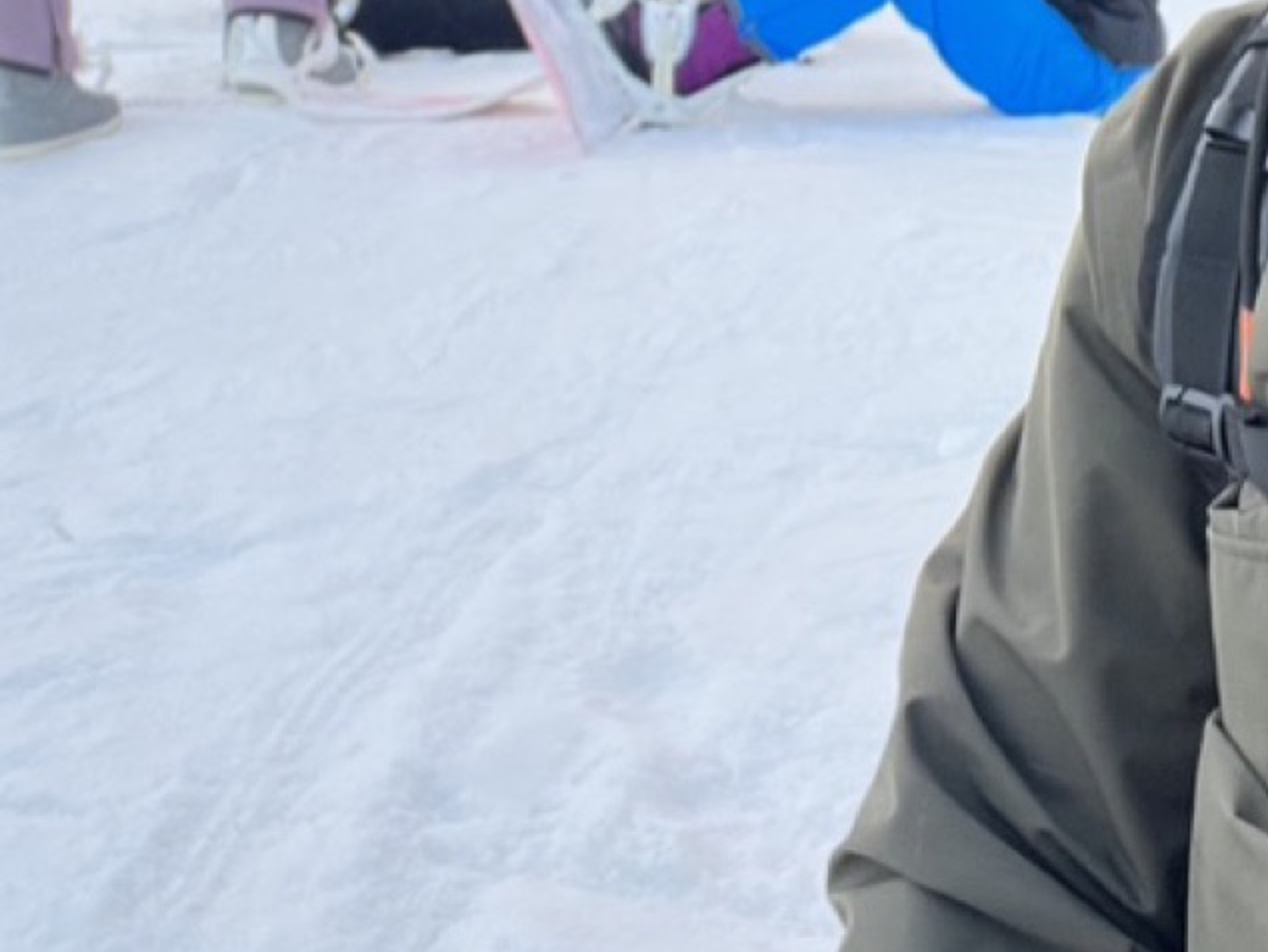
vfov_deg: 23.6
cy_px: -117
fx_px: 2125
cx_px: 672
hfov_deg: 33.2
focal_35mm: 58
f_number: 2.2
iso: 100
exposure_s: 1/87
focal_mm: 2.71
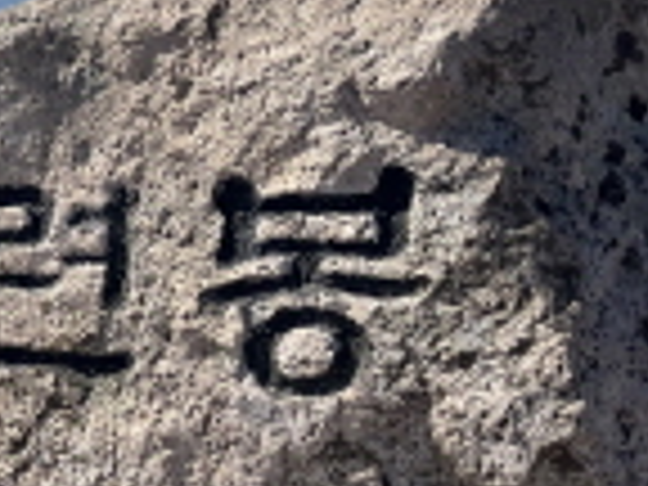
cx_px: -315
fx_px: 1685
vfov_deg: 16.4
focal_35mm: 90
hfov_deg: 19.2
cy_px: 218
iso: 50
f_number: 1.6
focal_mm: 5.1
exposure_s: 1/5848
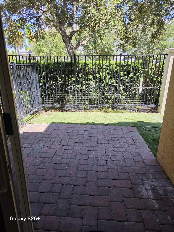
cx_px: 87
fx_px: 154
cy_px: 116
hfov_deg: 58.9
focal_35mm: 23
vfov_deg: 73.9
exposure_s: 1/1235
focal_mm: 5.4
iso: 80
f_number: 1.8
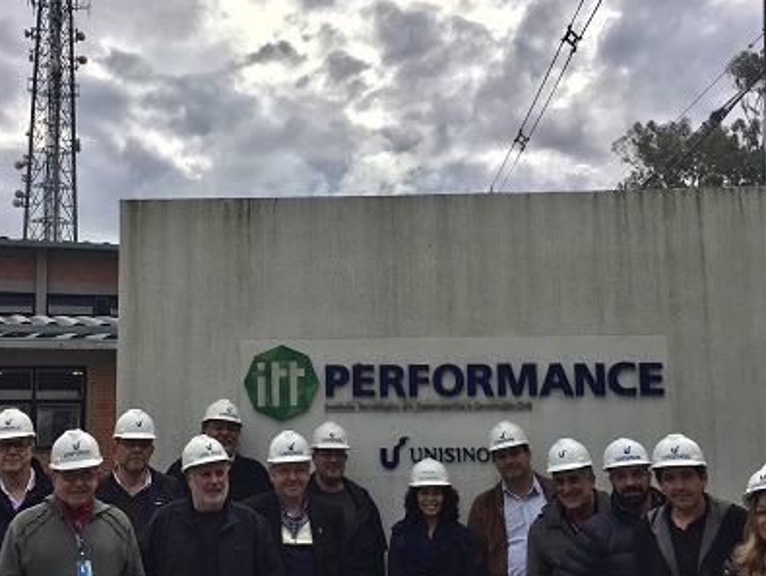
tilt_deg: +8.1
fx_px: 975
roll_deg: -1.9
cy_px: 308
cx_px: 304
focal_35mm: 44
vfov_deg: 32.9
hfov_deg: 42.7
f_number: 2.2
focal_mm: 4.15
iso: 32
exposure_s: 1/3300
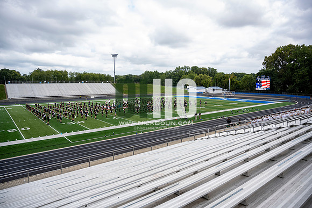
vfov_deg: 53.2
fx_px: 208
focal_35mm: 24
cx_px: 156
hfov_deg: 73.7
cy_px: 104
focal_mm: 24
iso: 320
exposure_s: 1/800
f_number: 4
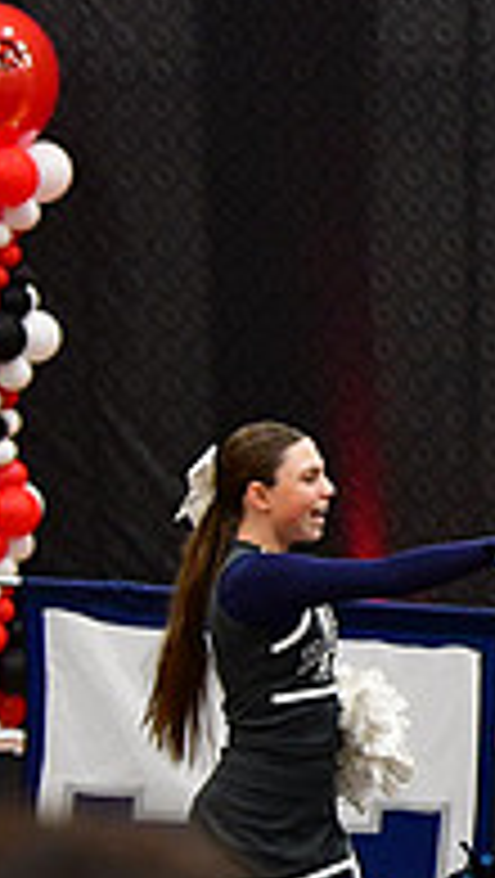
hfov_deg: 3.7
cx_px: 1269
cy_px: 552
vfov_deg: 6.6
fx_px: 7614
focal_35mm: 327
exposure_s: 1/500
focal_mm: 70
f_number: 4
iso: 4000
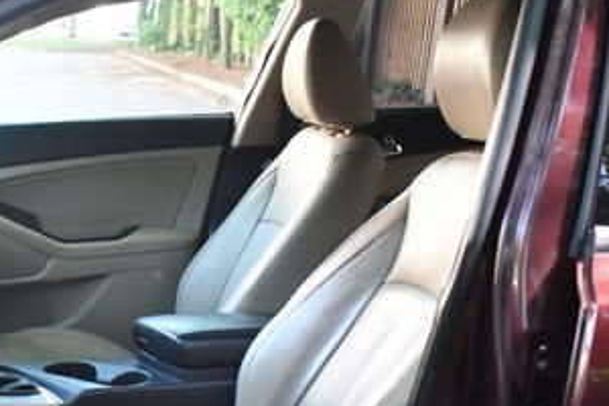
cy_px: 327
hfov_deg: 30.6
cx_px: 112
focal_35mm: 64
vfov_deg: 21.0
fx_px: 1083
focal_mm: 20
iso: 1100
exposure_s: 1/125
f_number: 3.5
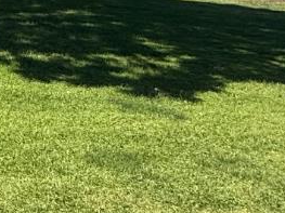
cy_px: -138
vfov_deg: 16.3
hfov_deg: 17.3
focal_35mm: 80
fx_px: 658
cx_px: -292
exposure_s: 1/1001
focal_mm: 2.22
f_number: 2.2
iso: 50
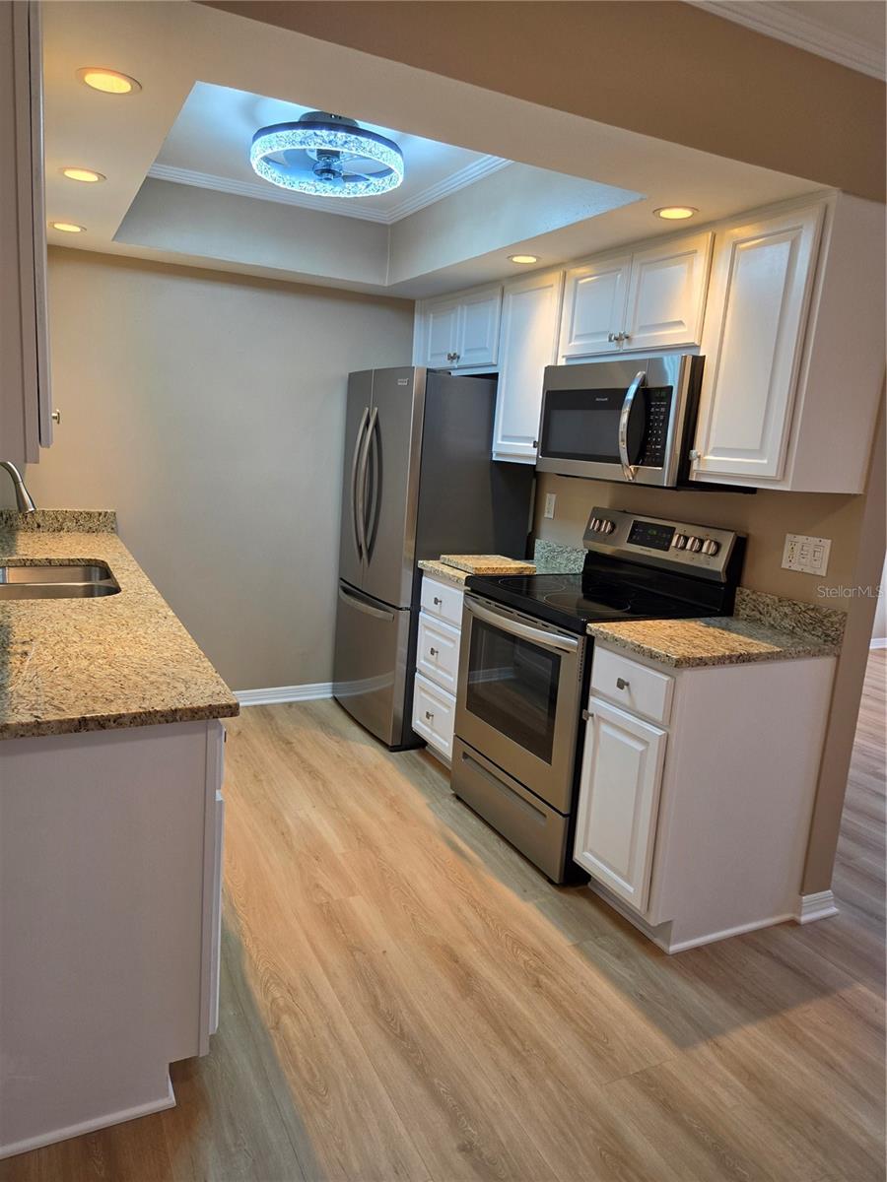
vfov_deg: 73.9
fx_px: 786
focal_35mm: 23
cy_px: 591
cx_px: 444
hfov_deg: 58.9
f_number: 1.8
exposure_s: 1/120
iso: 125
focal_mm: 5.4
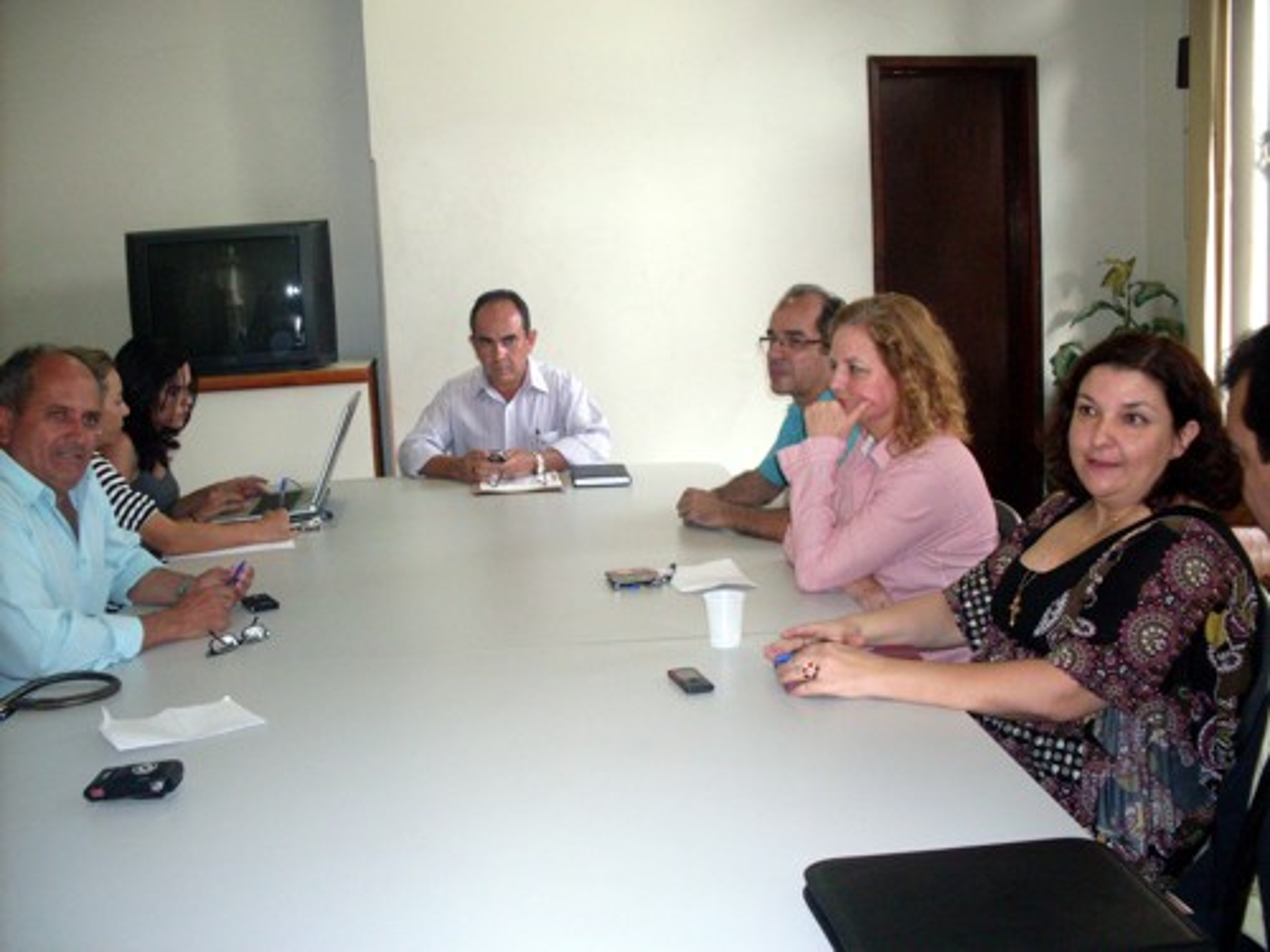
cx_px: 635
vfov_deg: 37.7
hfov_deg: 49.0
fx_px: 1394
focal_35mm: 38
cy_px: 476
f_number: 2.8
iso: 100
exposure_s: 1/45
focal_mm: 6.3
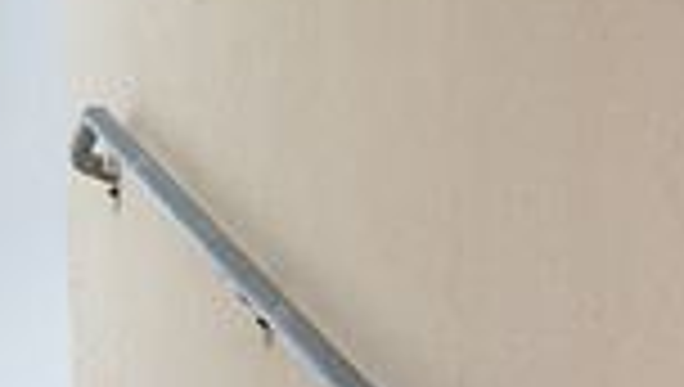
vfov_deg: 6.1
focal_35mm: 192
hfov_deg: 11.1
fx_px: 3487
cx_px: 94
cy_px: 945
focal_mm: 62
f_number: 7.1
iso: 250
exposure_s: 1/320
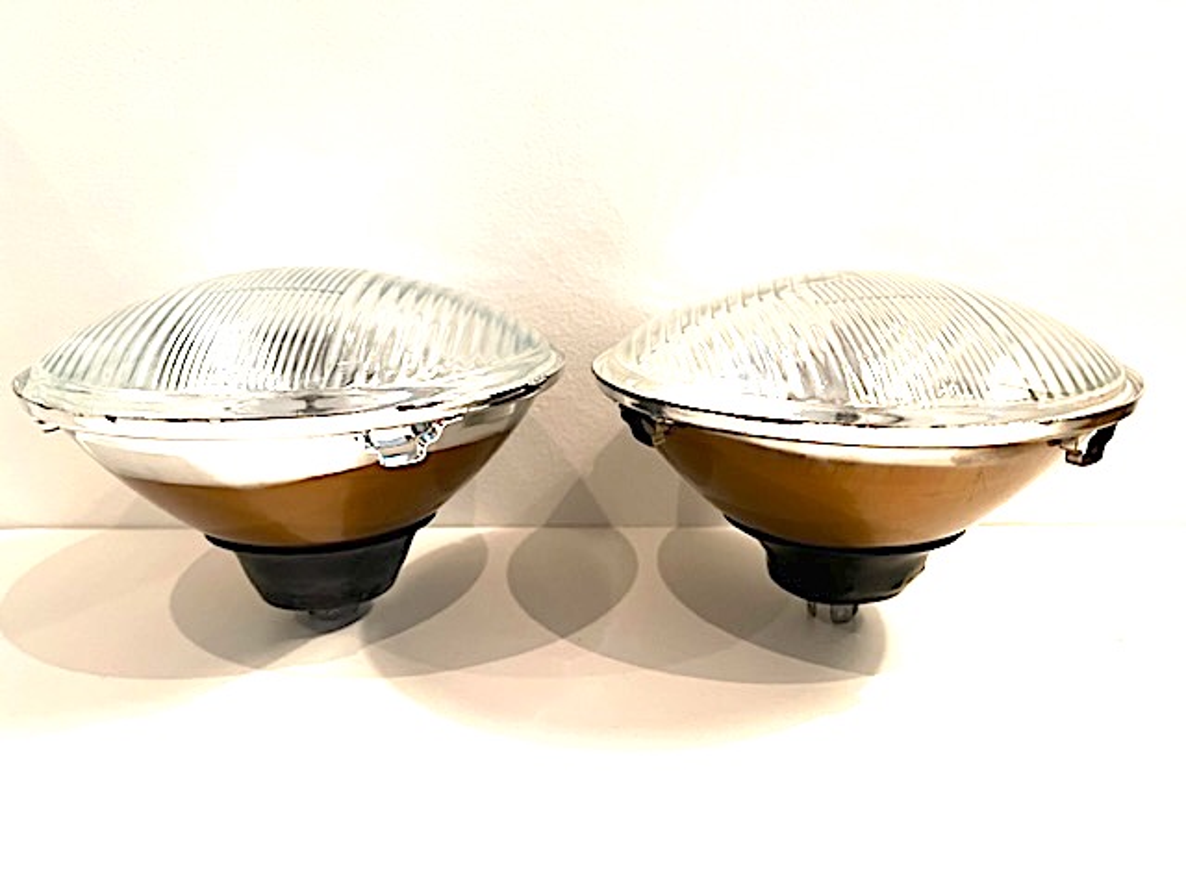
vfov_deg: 53.1
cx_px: 593
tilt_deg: -16.7
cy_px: 444
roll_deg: +0.6
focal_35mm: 26
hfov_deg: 67.3
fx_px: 891
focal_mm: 5.7
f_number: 1.5
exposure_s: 1/50
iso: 250
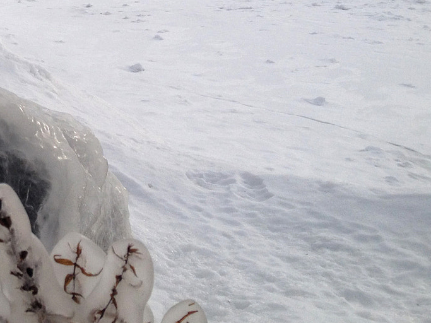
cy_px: -21
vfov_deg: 17.5
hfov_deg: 22.2
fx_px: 1021
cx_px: -68
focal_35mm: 82
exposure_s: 1/2208
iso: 50
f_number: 2.4
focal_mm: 4.28
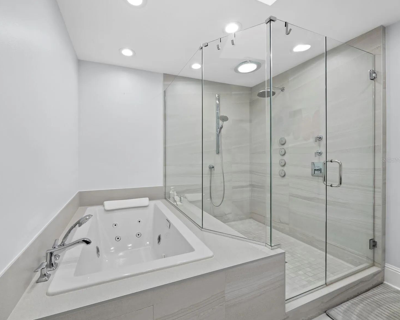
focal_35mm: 15
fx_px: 178
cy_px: 160
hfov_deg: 96.7
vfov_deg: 84.0
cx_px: 187
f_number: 7.1
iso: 400
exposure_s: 1/15
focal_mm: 7
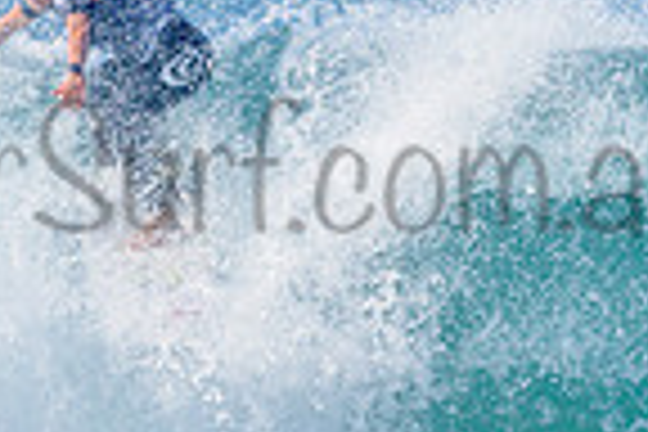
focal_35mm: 2038
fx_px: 36681
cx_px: 234
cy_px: 128
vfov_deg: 0.7
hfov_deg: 1.0
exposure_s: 1/2000
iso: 200
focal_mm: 500
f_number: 5.6
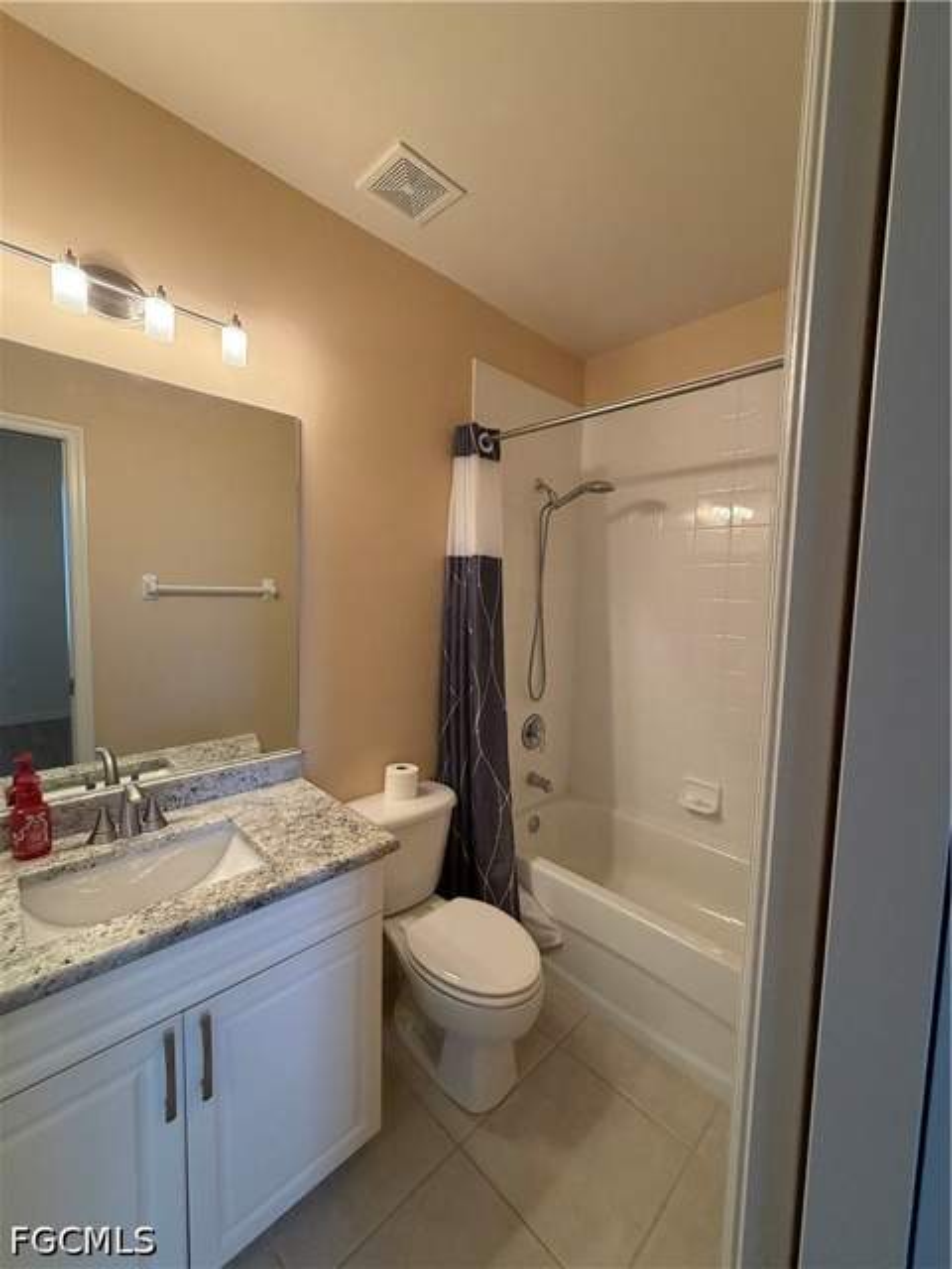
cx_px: 476
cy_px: 634
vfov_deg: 102.1
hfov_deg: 85.7
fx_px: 513
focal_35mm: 14
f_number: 2.2
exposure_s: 1/120
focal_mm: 2.22
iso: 320
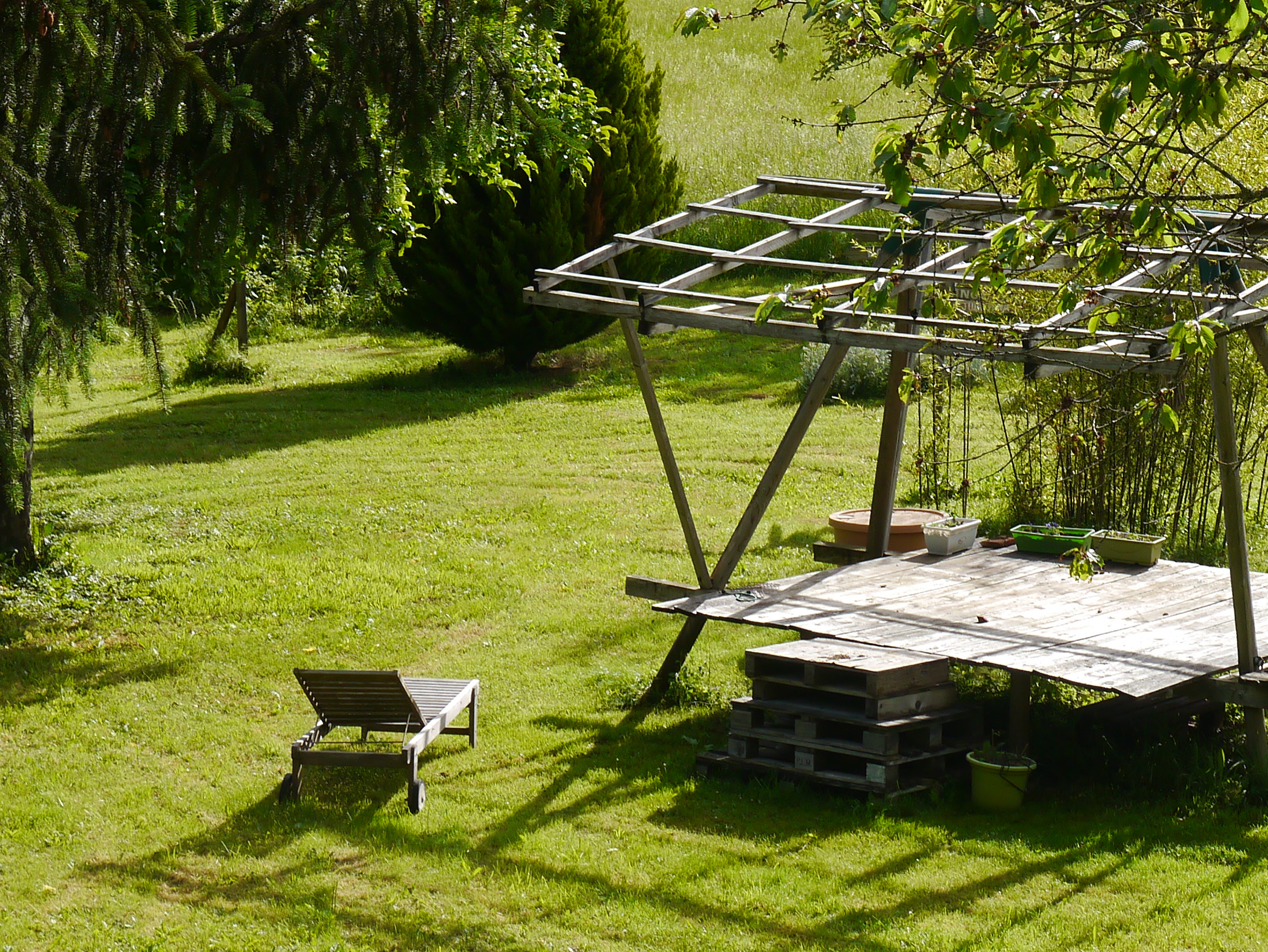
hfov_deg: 18.6
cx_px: 950
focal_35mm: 105
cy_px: 82
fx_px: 3848
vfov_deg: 14.0
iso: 160
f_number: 8
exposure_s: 1/250
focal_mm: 25
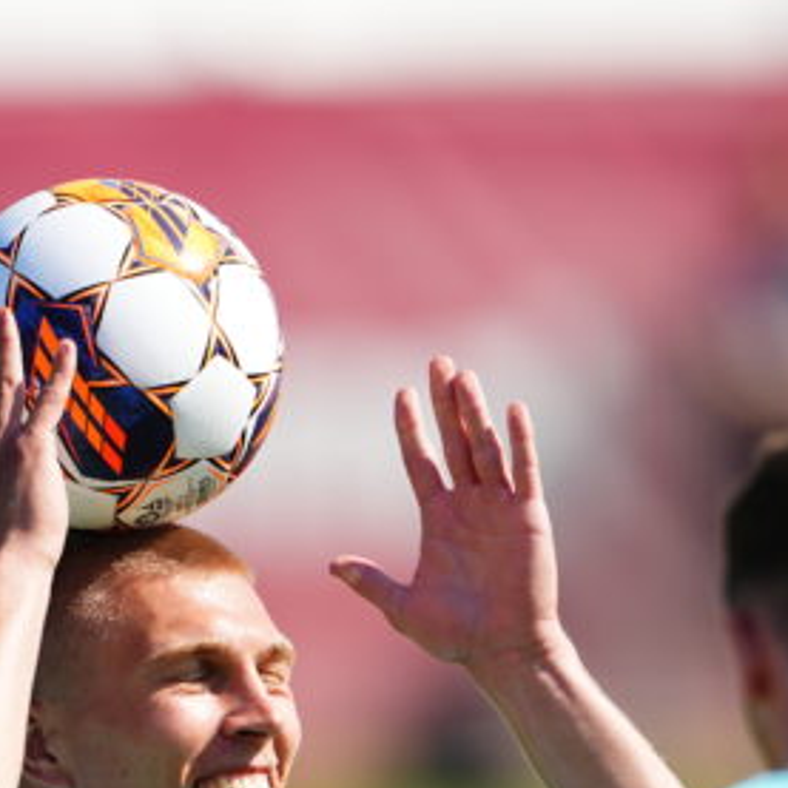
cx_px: 452
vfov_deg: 1.4
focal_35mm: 1257
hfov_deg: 1.4
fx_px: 32373
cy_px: 954
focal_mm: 400
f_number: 2.8
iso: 200
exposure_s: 1/2500
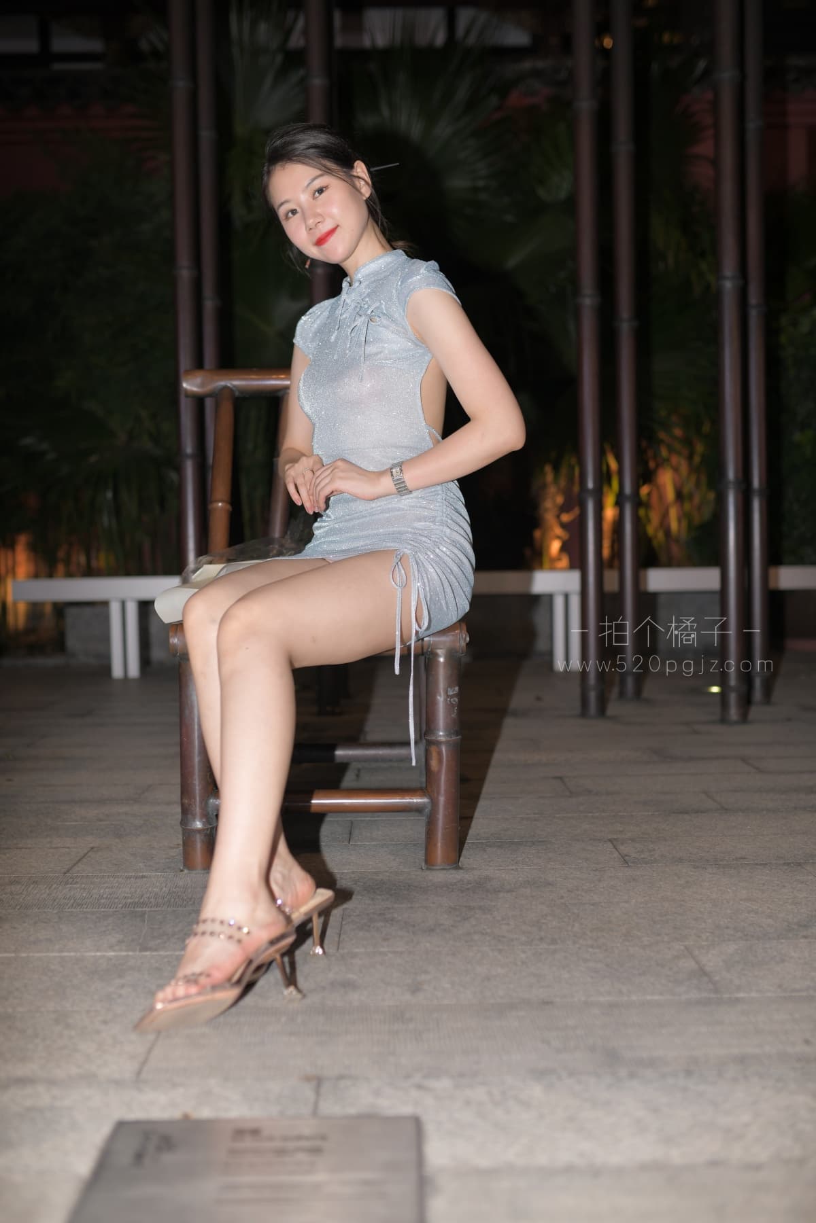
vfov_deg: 54.4
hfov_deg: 37.9
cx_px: 408
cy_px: 612
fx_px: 1190
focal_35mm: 35
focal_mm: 35
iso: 200
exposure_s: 1/60
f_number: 2
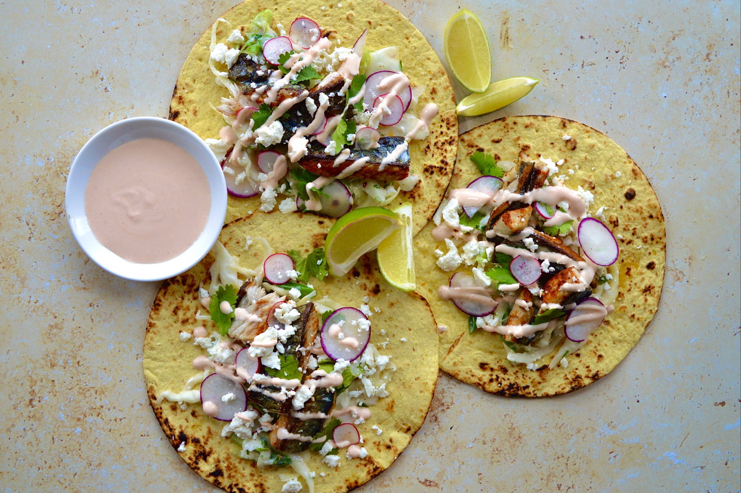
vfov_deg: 47.9
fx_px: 555
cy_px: 246
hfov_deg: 67.4
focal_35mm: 27
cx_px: 370
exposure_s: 1/800
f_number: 4.2
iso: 400
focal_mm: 18
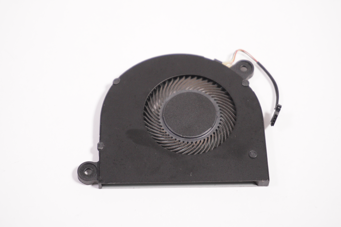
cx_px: 173
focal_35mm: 76
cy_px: 109
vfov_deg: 17.9
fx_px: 719
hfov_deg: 26.7
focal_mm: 48
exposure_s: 1/250
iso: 1600
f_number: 5.6
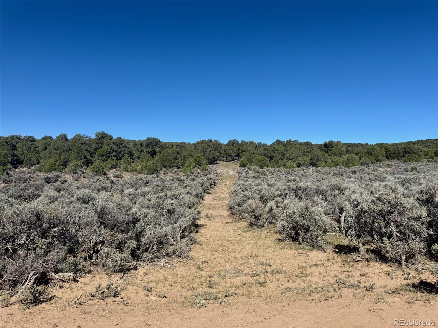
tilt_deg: +3.0
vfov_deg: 56.8
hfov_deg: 71.6
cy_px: 164
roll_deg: -0.5
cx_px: 219
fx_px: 304
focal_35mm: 24
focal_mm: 6.76
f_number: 1.78
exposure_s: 1/5814
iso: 80
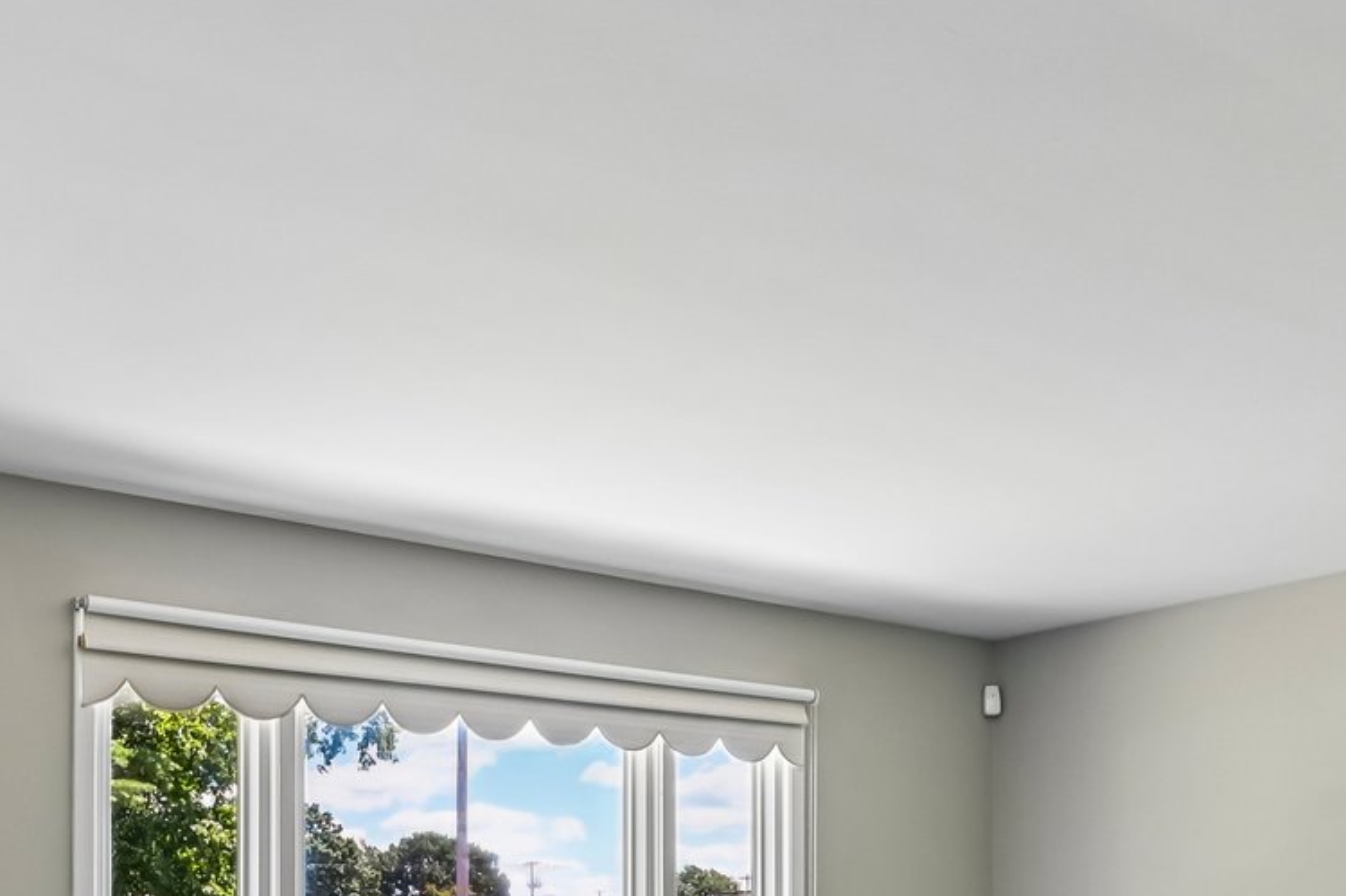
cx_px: 440
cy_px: 929
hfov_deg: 46.6
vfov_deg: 30.0
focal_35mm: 41
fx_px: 1533
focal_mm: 15
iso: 1000
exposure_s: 1/400
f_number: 6.3
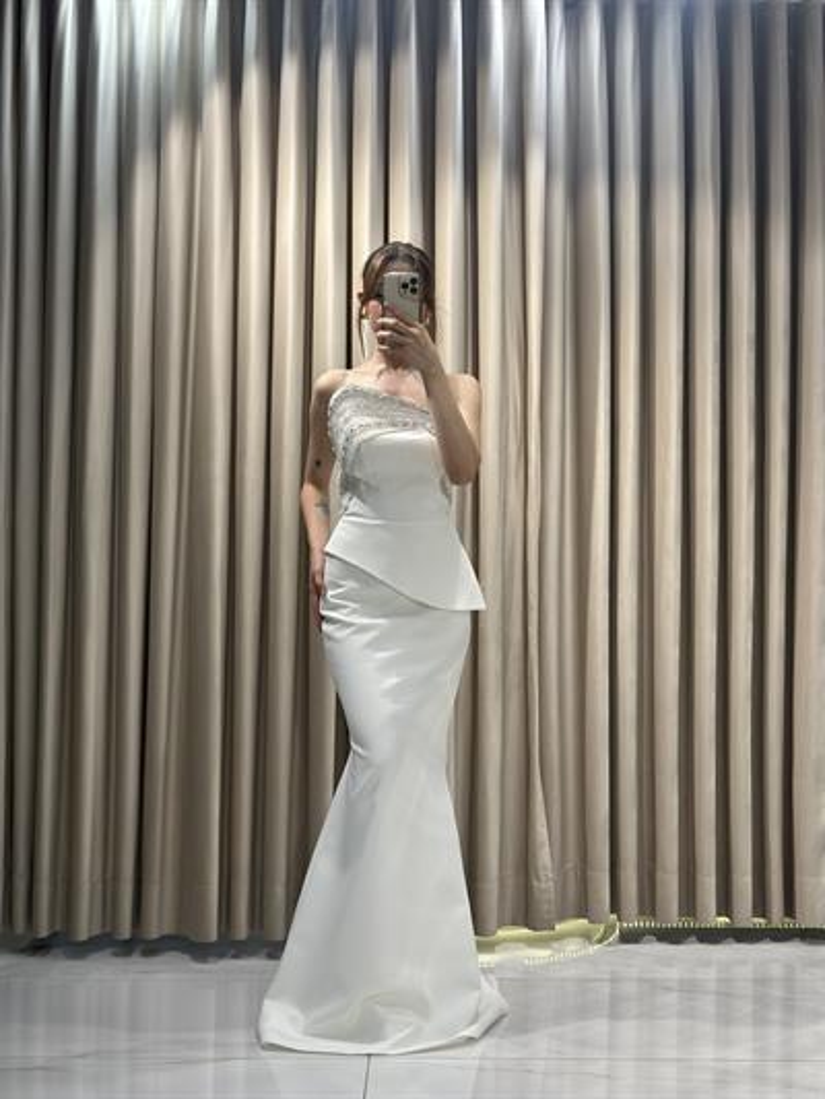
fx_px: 1525
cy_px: 550
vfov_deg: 39.6
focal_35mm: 48
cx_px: 412
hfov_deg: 30.3
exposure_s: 1/446
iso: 80
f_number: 1.78
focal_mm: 6.86
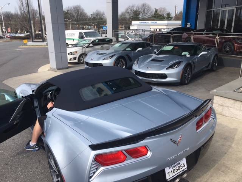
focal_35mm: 29
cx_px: 121
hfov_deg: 61.7
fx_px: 203
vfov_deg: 48.2
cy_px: 91
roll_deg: -1.6
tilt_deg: -17.7
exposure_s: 1/1012
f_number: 2.2
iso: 25
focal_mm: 4.15
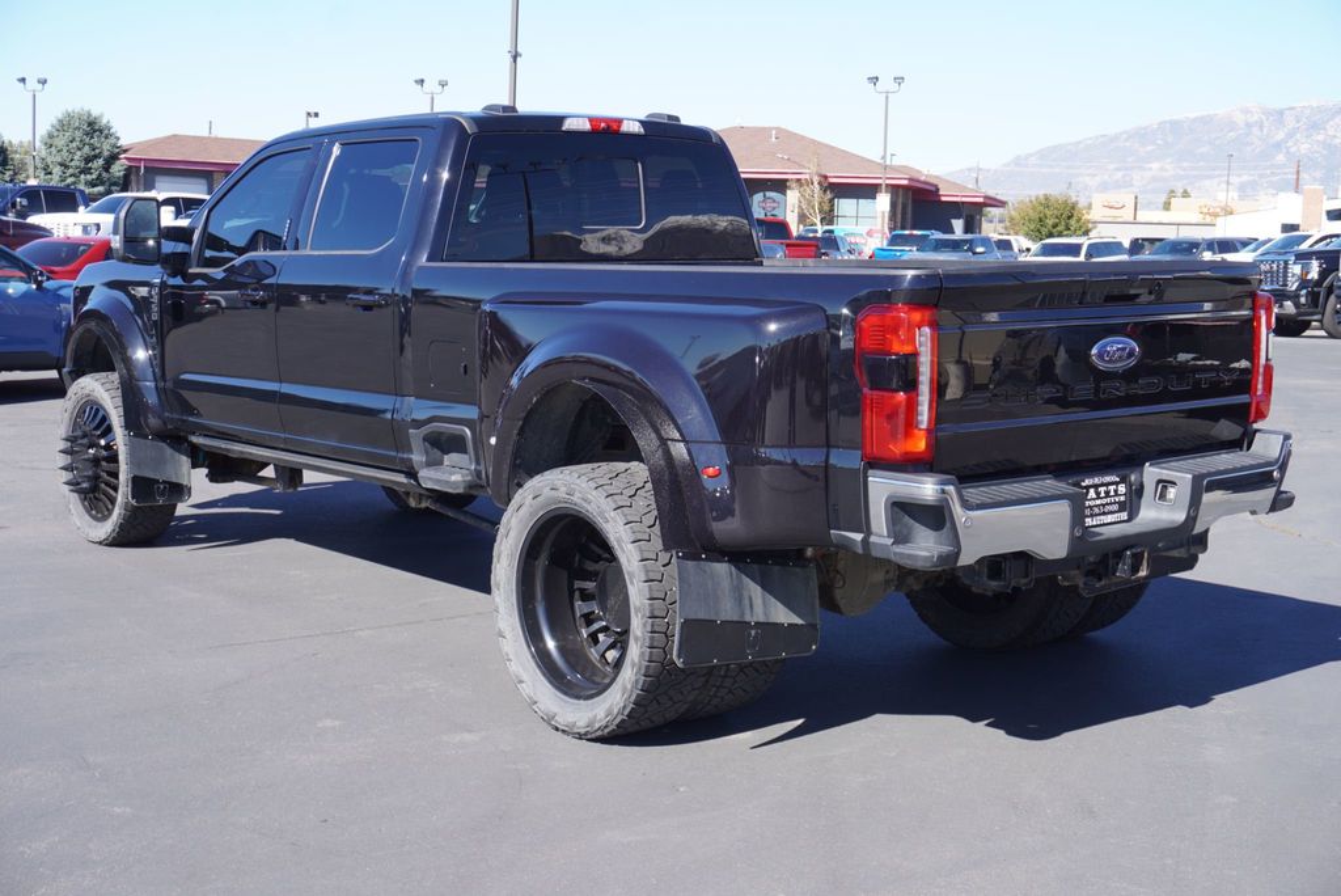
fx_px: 1845
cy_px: 448
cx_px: 670
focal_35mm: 50
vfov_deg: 27.3
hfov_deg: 39.9
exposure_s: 1/125
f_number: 7.1
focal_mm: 33
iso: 100
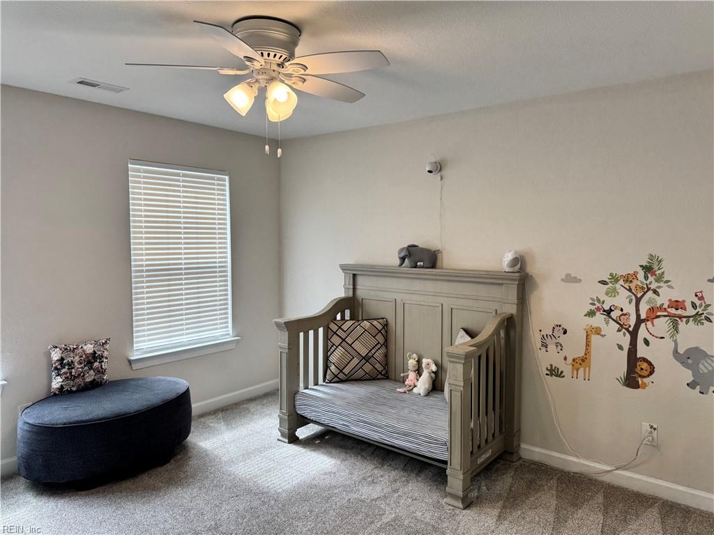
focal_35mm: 24
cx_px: 357
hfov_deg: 71.6
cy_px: 268
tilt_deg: -4.6
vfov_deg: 56.8
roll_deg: -0.2
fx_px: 495
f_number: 1.78
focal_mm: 6.76
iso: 64
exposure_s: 1/120
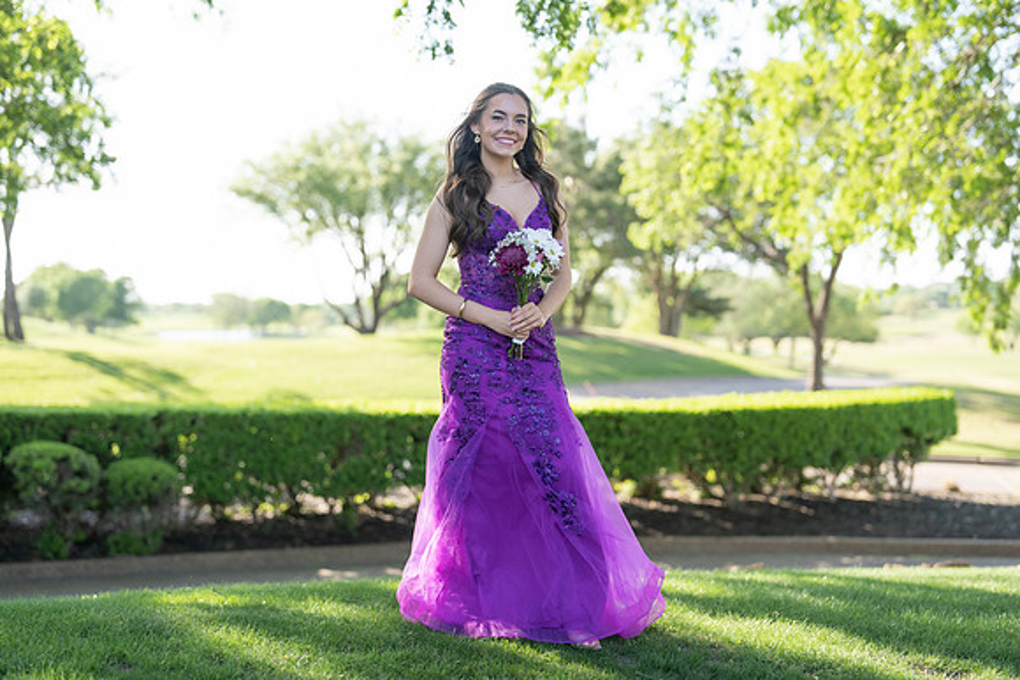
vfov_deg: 27.0
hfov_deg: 39.6
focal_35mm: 50
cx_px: 510
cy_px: 340
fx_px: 1417
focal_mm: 50
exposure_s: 1/1000
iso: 160
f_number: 1.8
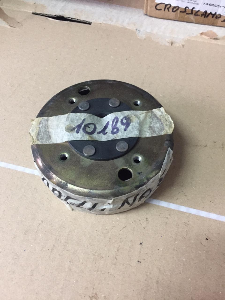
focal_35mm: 29
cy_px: 150
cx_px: 112
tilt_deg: -60.4
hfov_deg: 48.2
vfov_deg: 61.7
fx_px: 251
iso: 250
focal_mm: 4.15
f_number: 2.2
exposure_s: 1/20
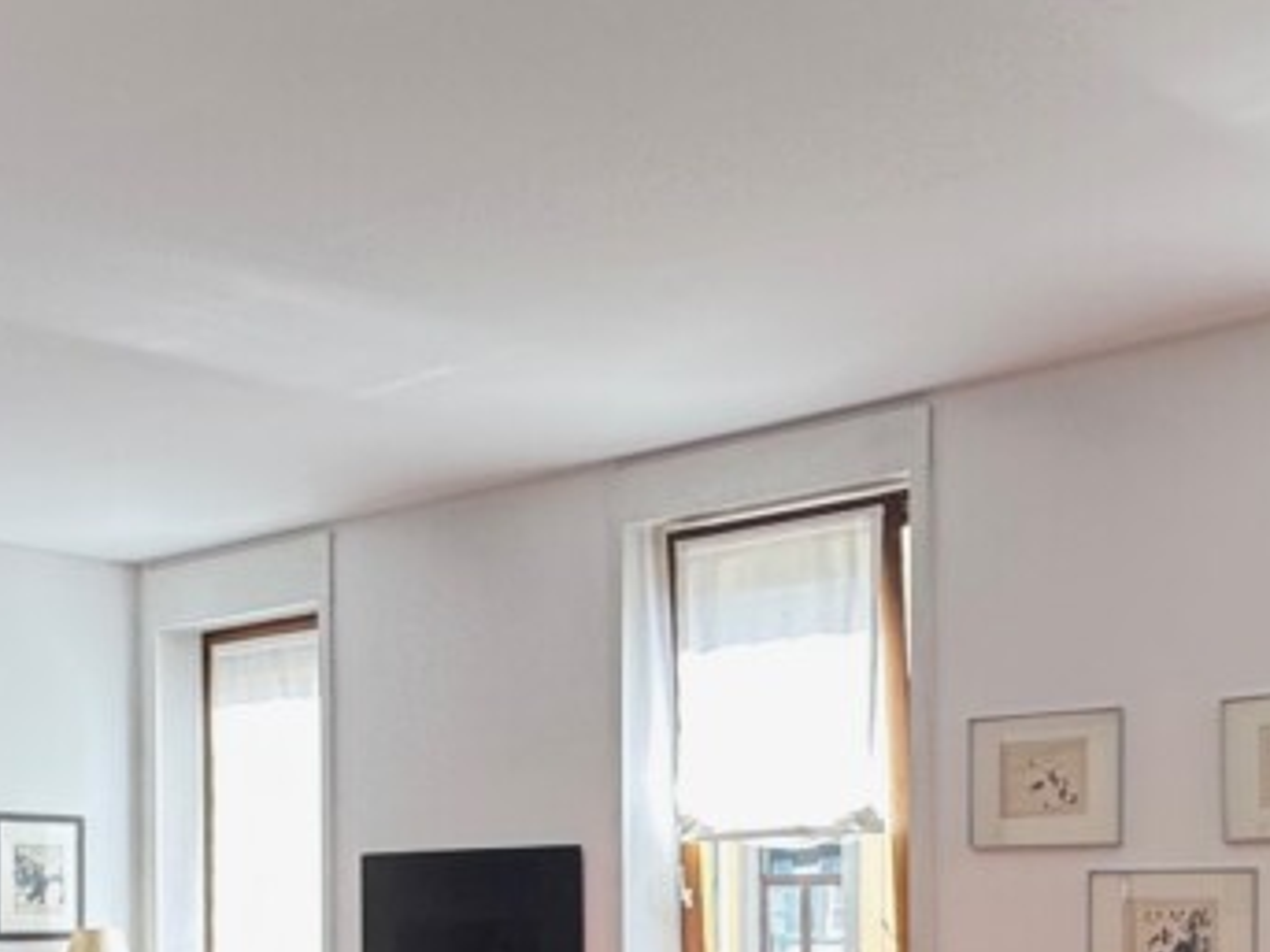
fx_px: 1797
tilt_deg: -0.4
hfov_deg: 38.9
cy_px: 941
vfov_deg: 28.0
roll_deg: +0.5
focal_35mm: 49
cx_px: 633
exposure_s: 1/99
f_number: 2.2
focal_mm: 2.22
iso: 160
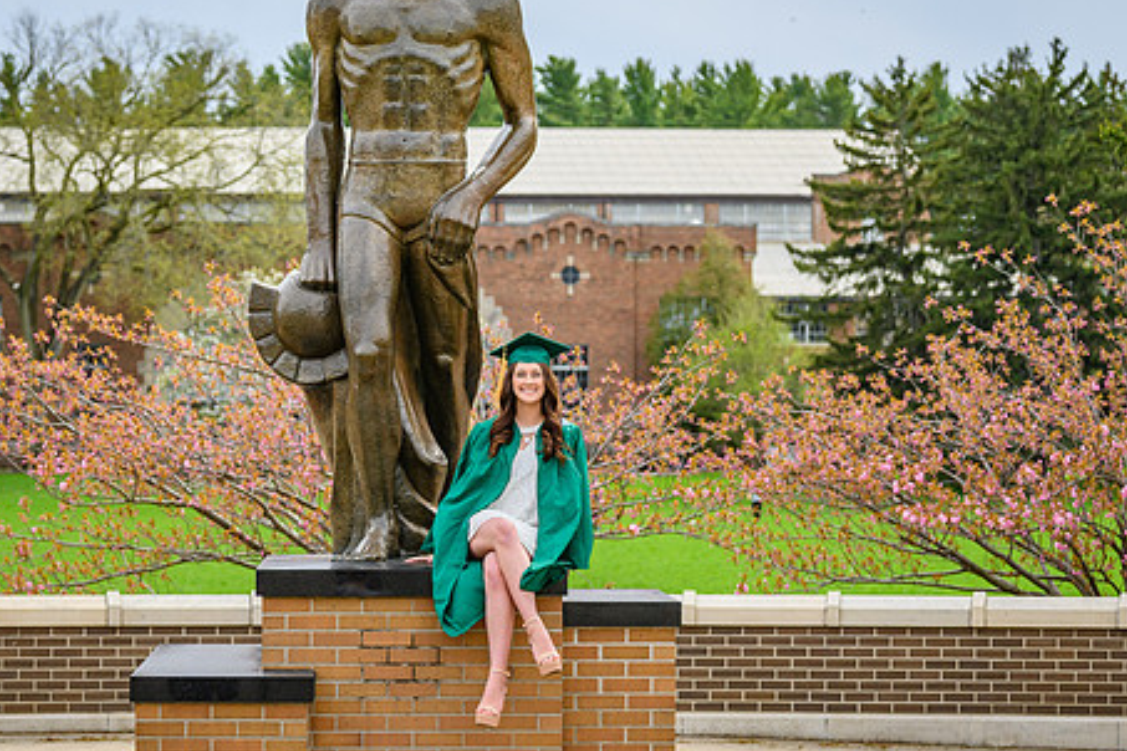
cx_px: 505
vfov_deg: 13.0
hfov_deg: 19.5
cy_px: 287
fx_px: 3287
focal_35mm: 105
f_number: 4
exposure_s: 1/2000
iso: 400
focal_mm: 75
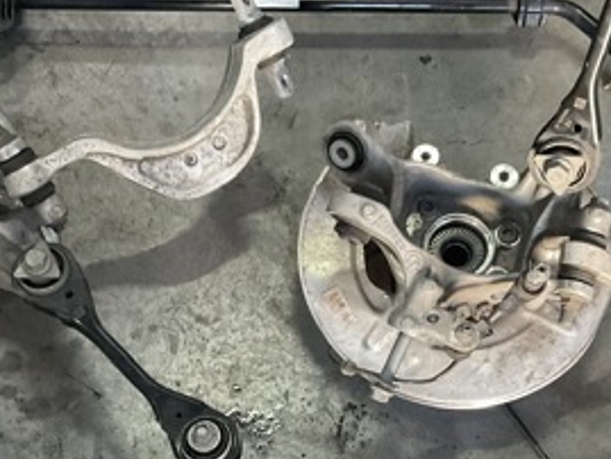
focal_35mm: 69
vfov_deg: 20.9
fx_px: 1218
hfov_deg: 28.2
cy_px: 402
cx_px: 302
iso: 250
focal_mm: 3
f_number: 1.8
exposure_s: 1/60
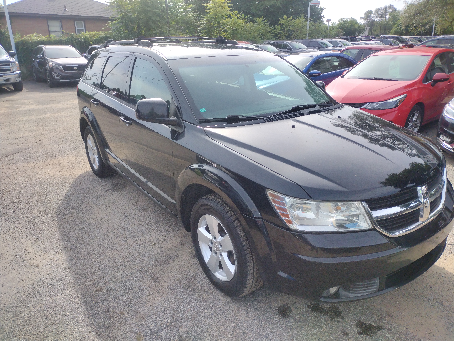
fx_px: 354
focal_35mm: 27
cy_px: 170
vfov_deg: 51.4
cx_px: 227
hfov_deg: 65.3
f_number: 1.7
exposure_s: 1/1854
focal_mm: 4.71
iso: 100
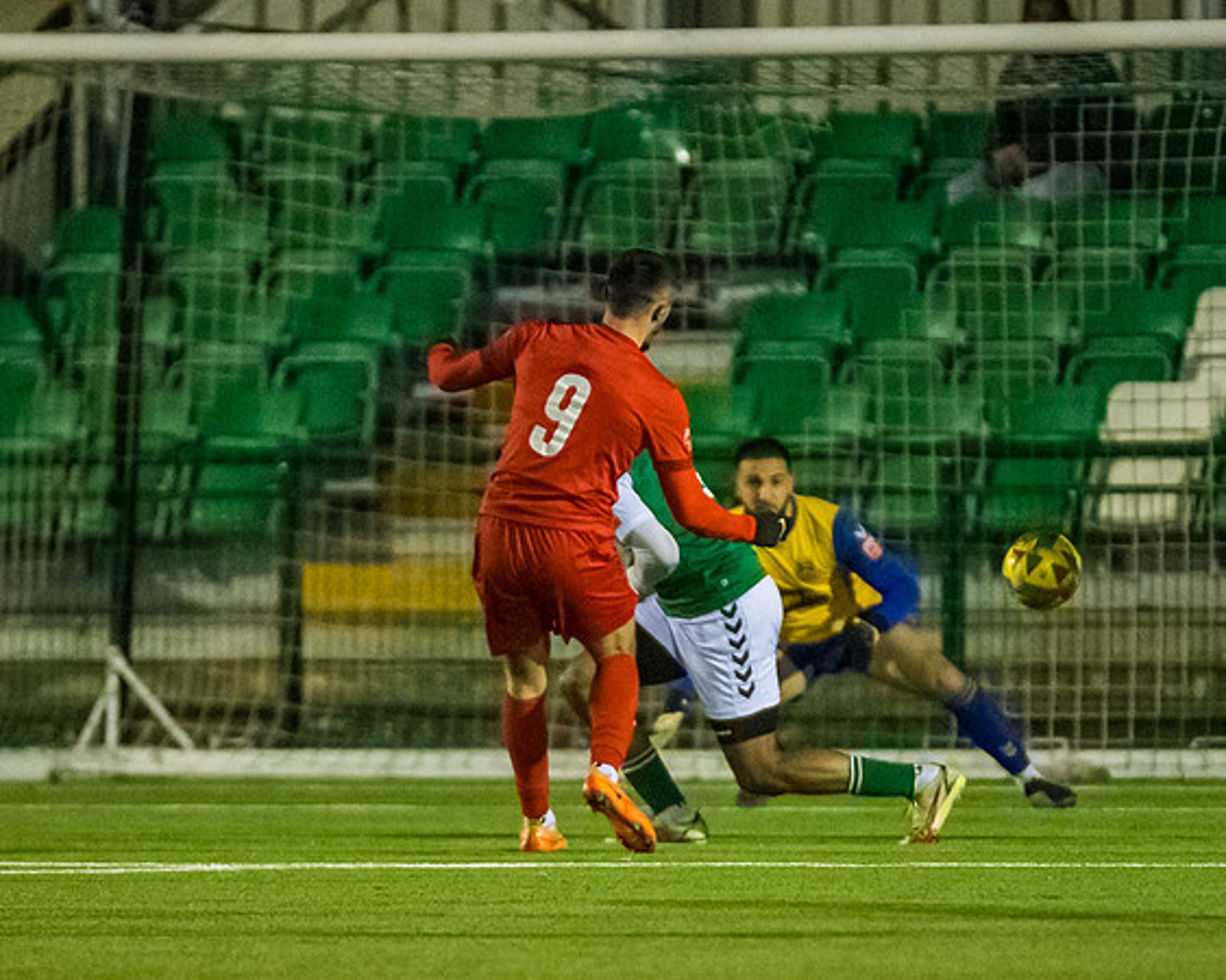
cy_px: 670
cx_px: 672
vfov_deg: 2.2
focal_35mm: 717
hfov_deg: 2.7
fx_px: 25992
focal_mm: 300
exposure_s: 1/800
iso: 6400
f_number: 2.8
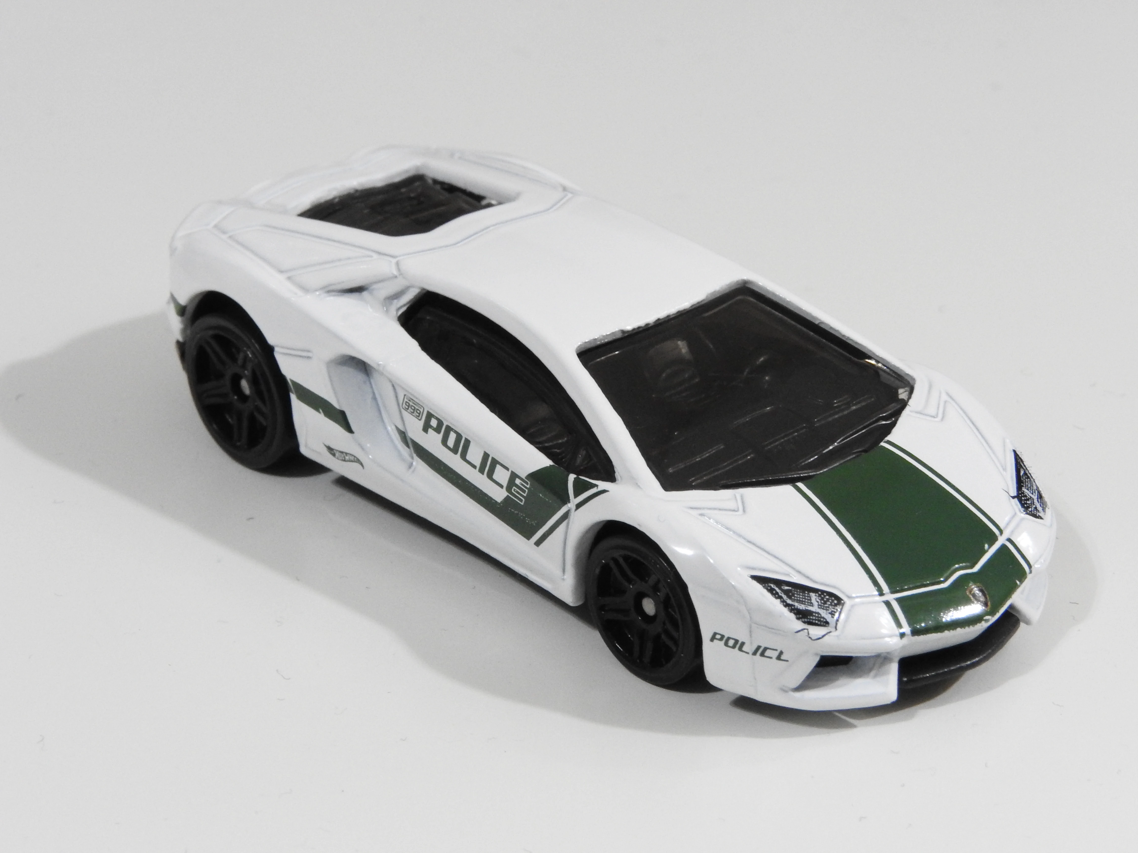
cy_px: 426
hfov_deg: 18.7
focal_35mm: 105
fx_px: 3452
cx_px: 569
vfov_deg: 14.1
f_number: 7.6
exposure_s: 1/13
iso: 800
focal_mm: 18.8
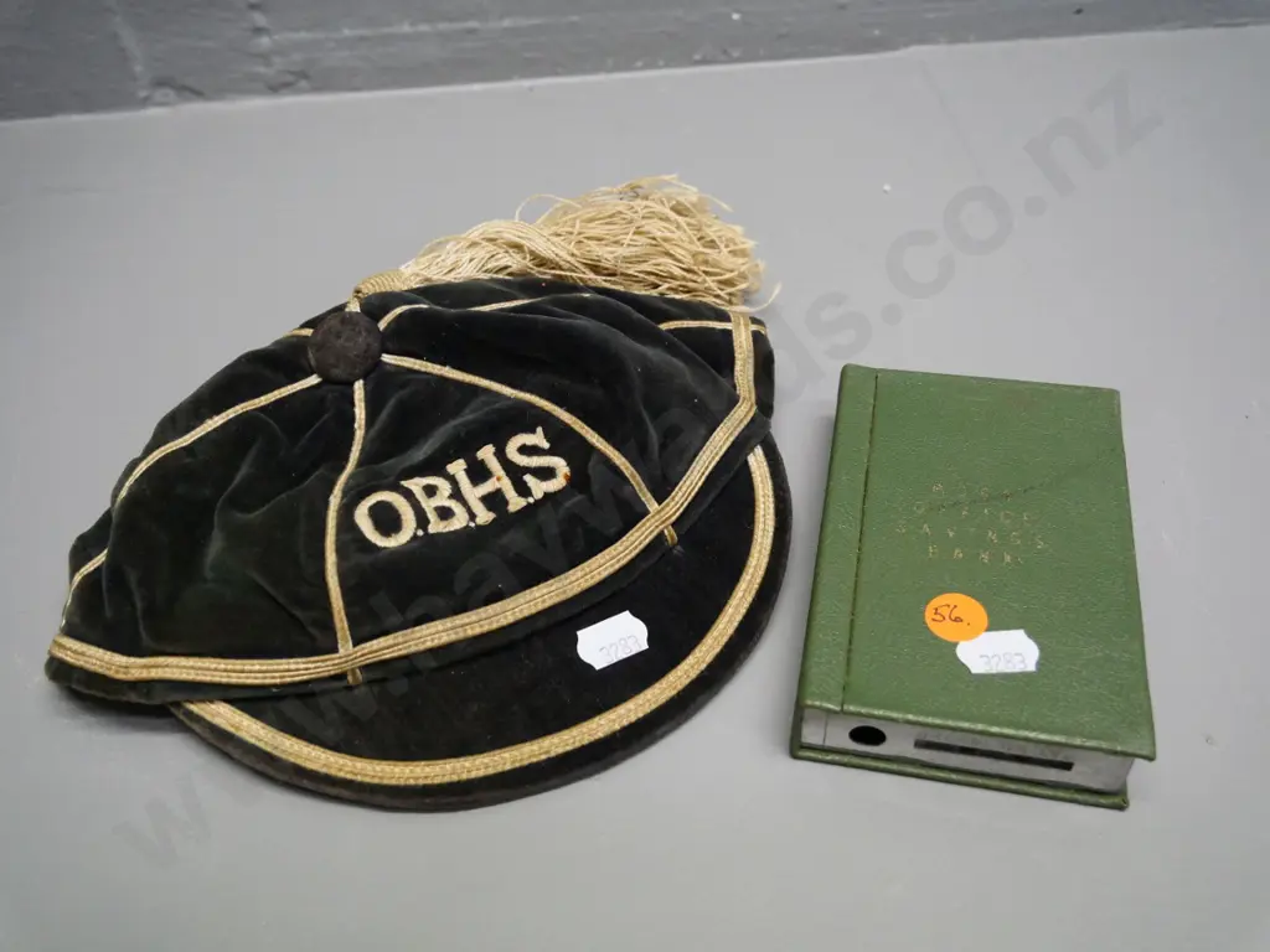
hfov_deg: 54.0
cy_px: 476
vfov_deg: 41.8
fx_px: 1247
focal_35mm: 34
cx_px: 635
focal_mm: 17
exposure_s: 1/125
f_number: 4.5
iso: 1600
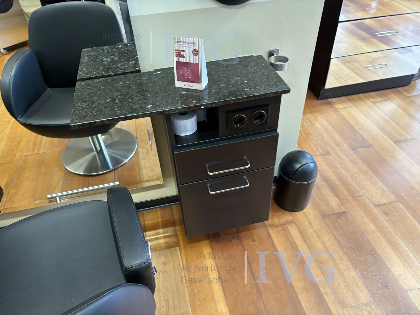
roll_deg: +0.0
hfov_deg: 67.3
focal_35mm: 26
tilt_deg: -39.8
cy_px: 158
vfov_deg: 53.1
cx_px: 210
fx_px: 315
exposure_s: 1/50
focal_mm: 5.96
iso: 125
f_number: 1.6
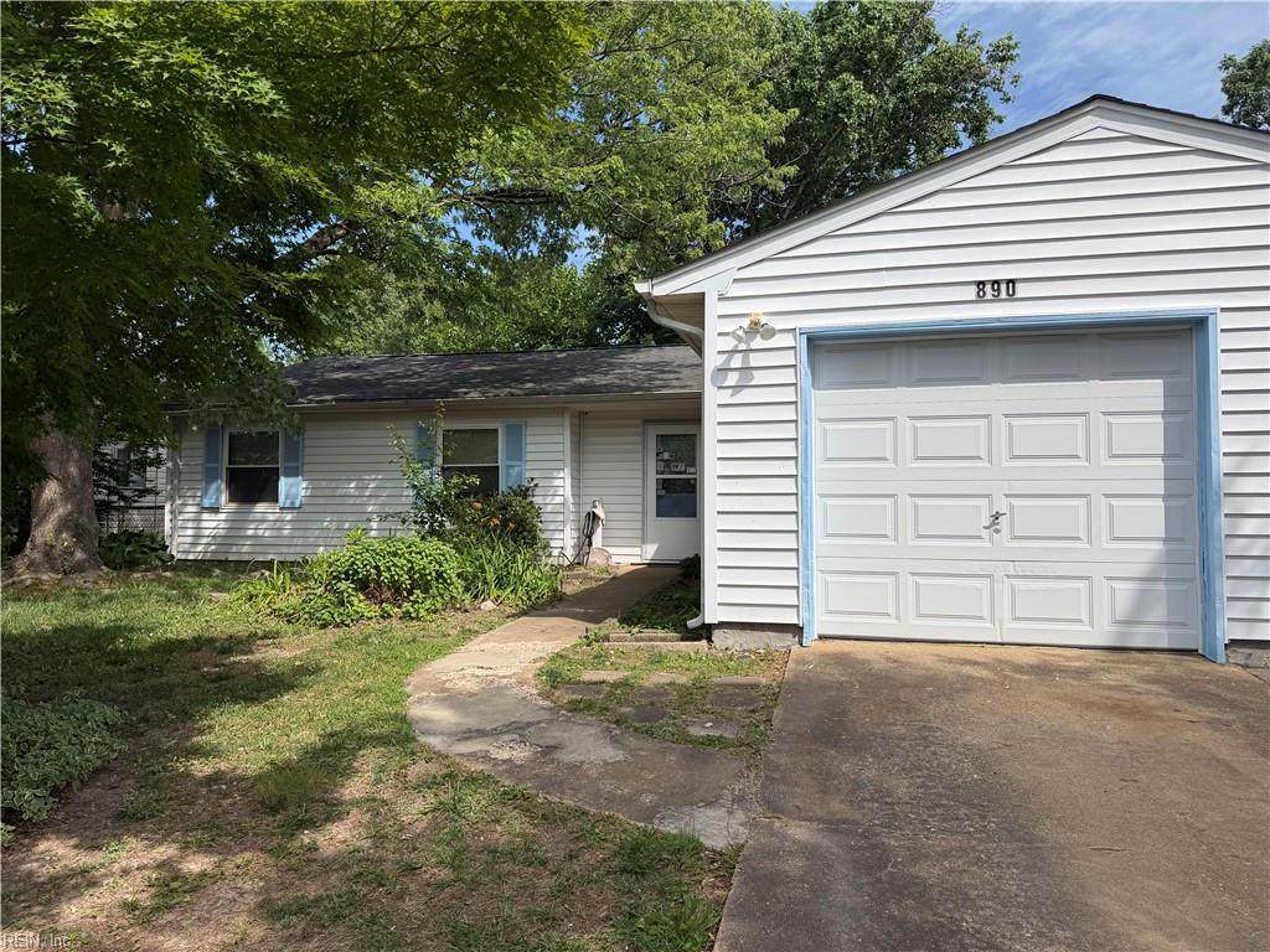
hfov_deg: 71.6
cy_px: 476
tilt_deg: +3.9
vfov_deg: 56.8
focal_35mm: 24
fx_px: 881
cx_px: 635
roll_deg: +0.0
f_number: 1.78
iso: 80
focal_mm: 6.76
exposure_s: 1/5714
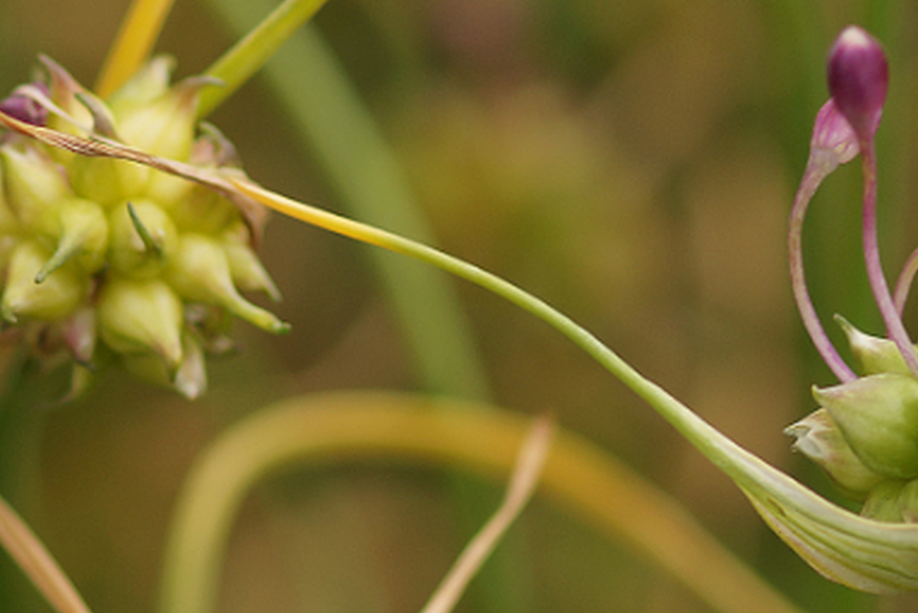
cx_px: 882
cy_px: 339
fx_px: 12014
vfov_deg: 2.9
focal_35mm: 471
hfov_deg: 4.4
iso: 100
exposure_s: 1/400
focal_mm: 100
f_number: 3.2
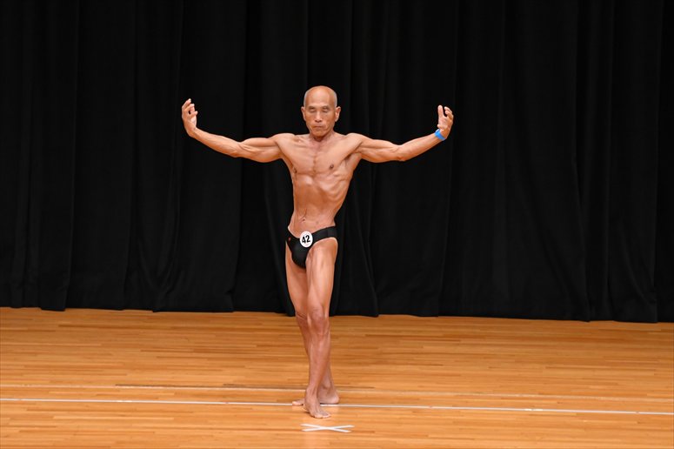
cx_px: 337
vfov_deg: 5.4
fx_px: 4772
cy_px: 224
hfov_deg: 8.1
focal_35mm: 255
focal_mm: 170
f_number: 5.6
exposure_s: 1/400
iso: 3200
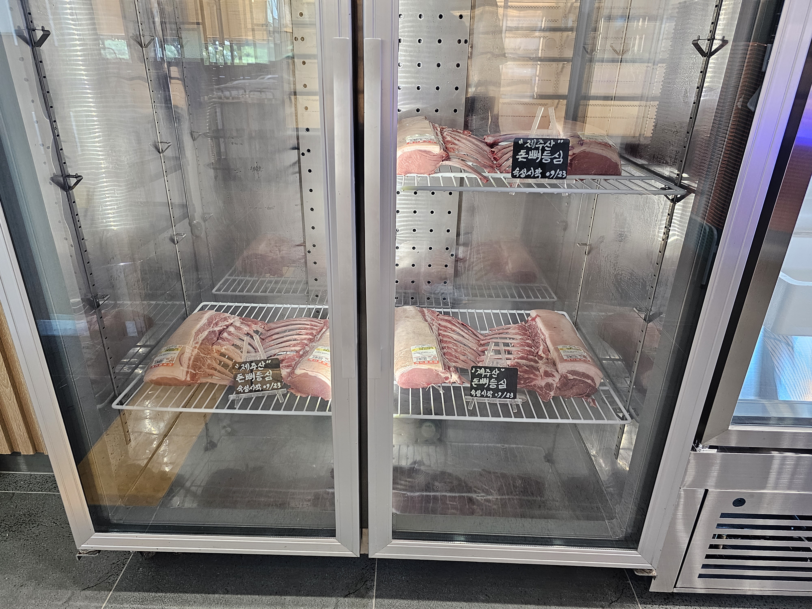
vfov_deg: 58.9
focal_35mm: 23
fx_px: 540
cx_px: 406
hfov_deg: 73.9
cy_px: 304
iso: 200
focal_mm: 6.3
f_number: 1.7
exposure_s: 1/120
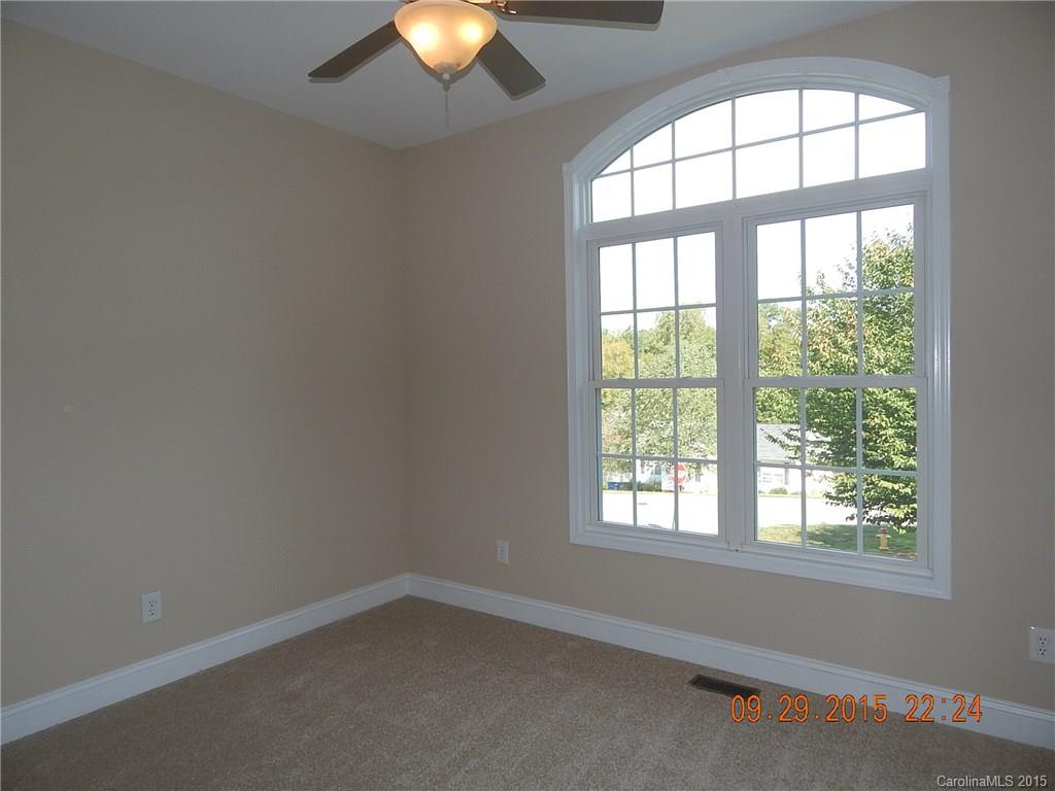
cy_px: 396
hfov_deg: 73.9
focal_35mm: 23
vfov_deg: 58.9
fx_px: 701
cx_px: 528
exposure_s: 1/200
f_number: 3
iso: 125
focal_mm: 4
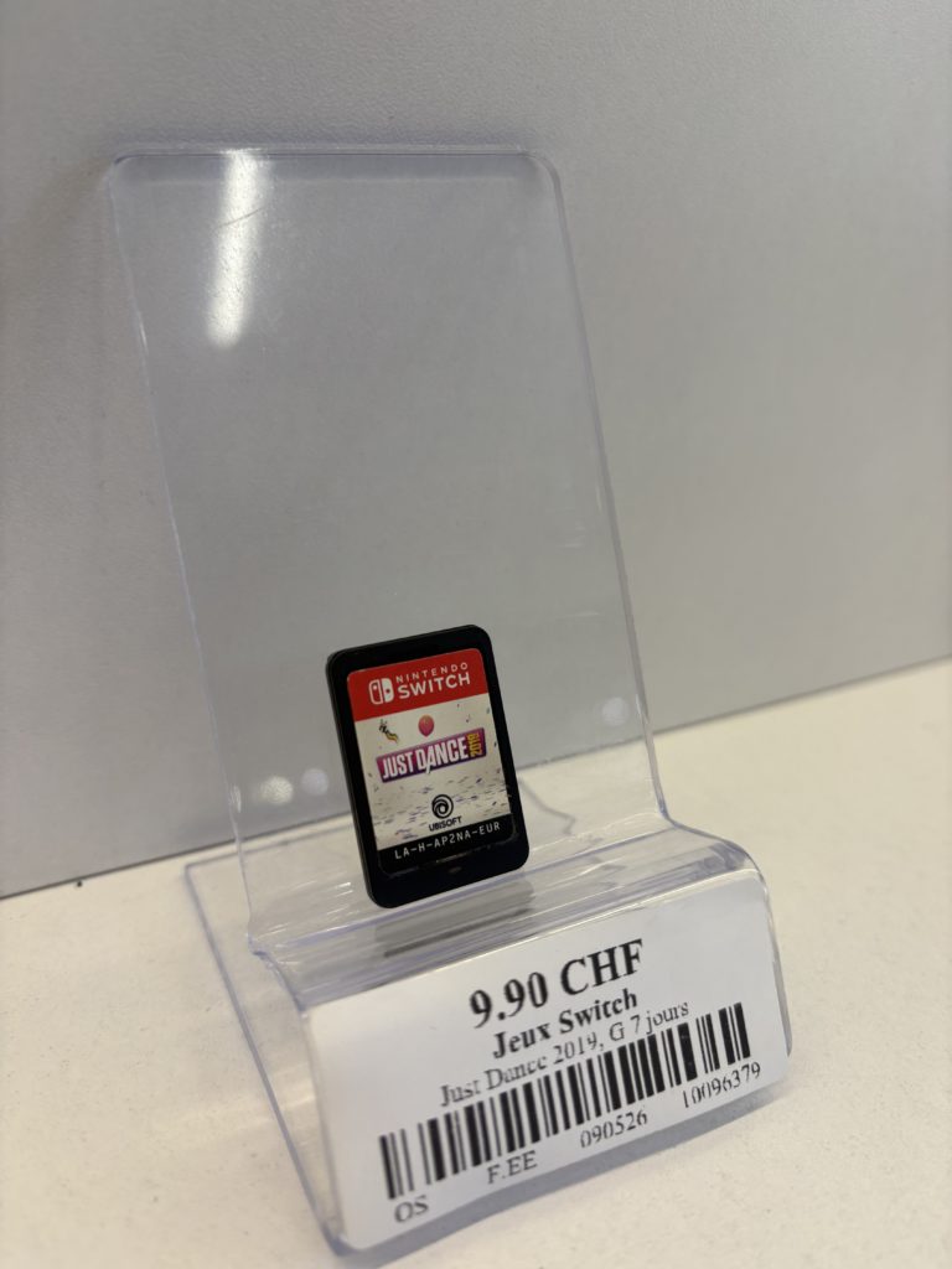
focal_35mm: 26
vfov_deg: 67.3
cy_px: 634
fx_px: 953
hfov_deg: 53.1
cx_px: 476
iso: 40
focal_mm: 5.96
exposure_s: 1/121
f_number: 1.6
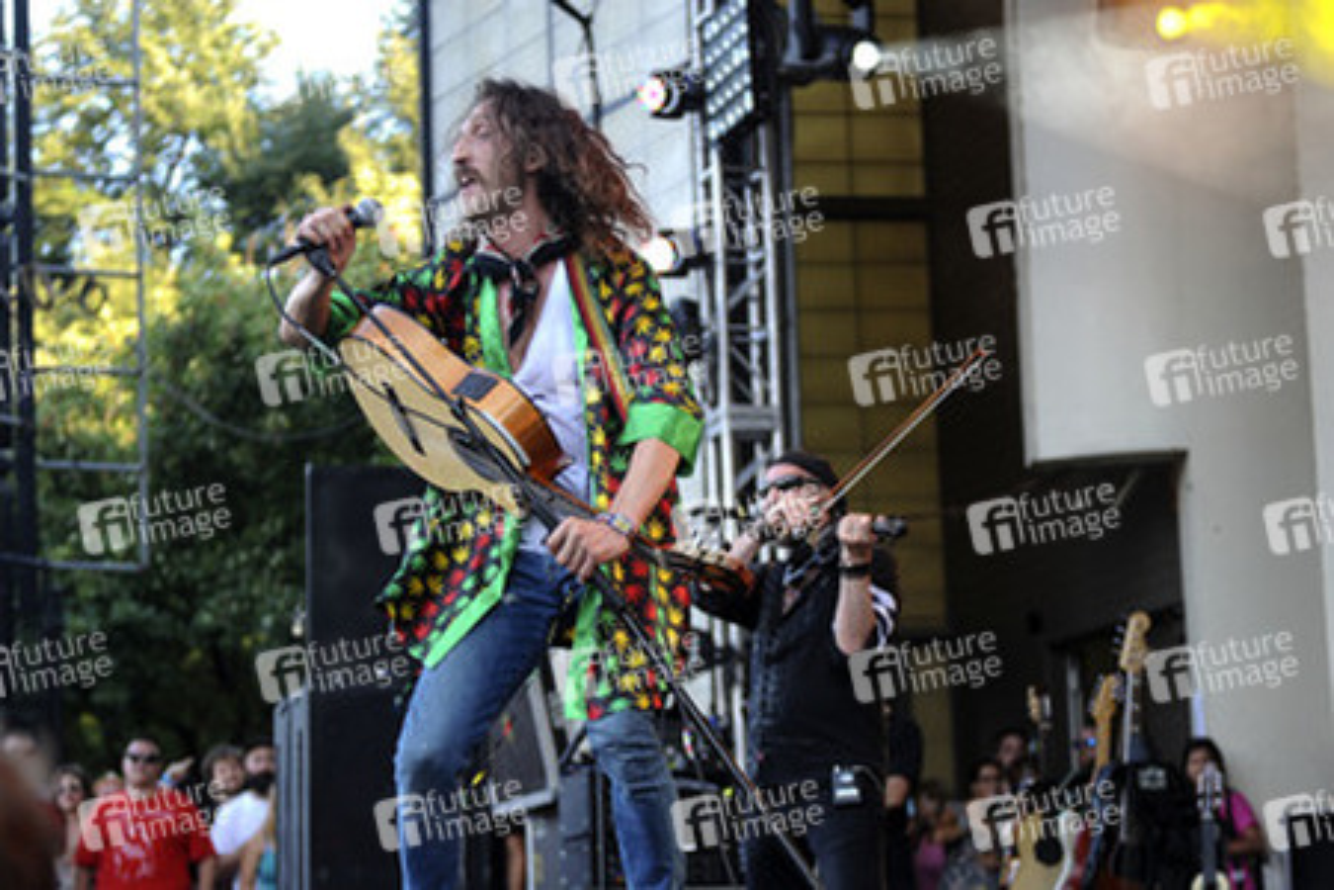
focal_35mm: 70
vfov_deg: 19.5
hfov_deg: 28.8
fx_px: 2594
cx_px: 667
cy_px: 445
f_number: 2.8
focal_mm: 70
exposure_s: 1/640
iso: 800
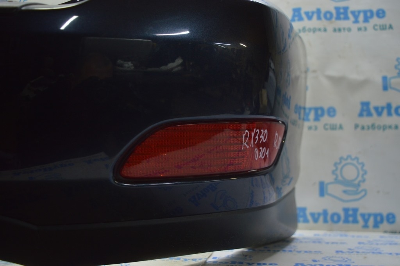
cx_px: 200
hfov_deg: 55.1
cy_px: 133
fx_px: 383
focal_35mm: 34
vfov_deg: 38.3
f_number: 3.8
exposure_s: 1/50
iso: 400
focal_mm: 23
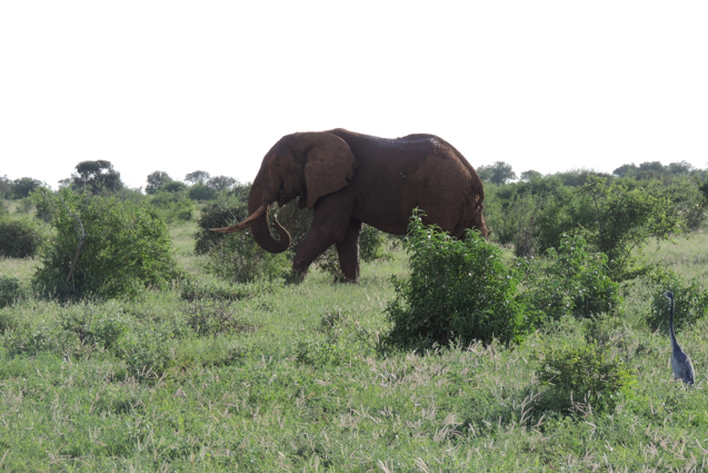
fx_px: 4111
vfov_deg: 6.6
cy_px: 246
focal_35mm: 209
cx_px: 353
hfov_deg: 9.8
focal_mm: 35.6
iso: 100
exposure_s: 1/400
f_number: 4.6
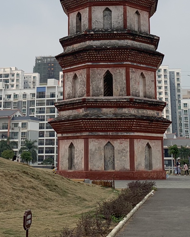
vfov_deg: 26.3
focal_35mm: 70
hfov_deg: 21.9
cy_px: 28
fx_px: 492
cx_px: 91
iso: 25
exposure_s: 1/2755
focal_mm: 4.25
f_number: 1.8
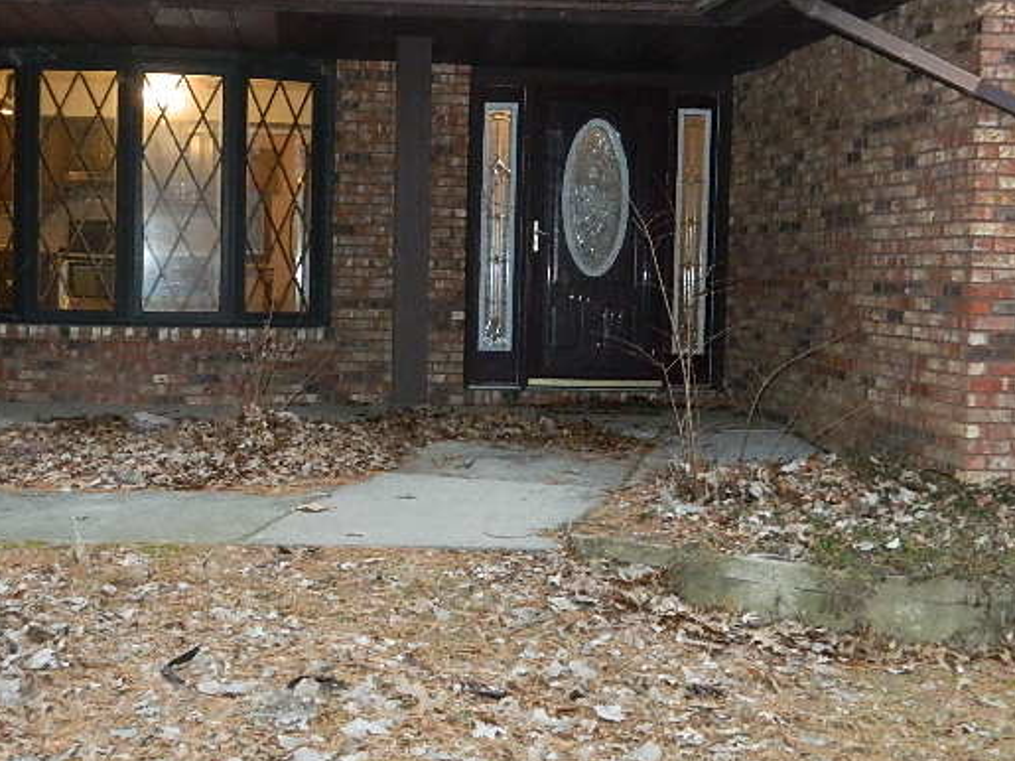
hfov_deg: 37.4
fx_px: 1495
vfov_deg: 28.5
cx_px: 432
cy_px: 327
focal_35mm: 51
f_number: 3.5
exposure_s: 1/30
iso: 800
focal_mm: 7.3
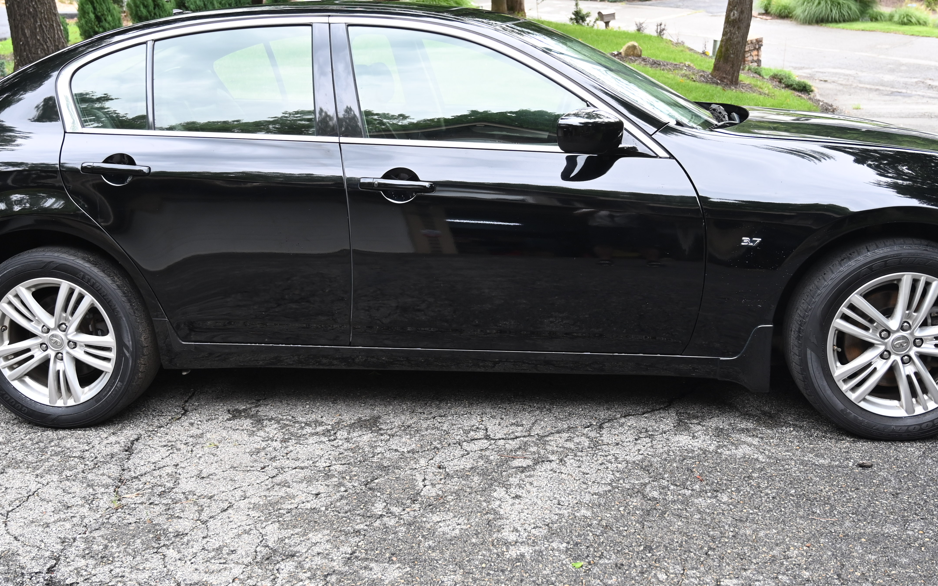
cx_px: 484
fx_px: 1099
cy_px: 259
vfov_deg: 29.8
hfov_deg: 46.2
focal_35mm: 43
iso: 500
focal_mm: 30
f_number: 4
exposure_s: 1/125
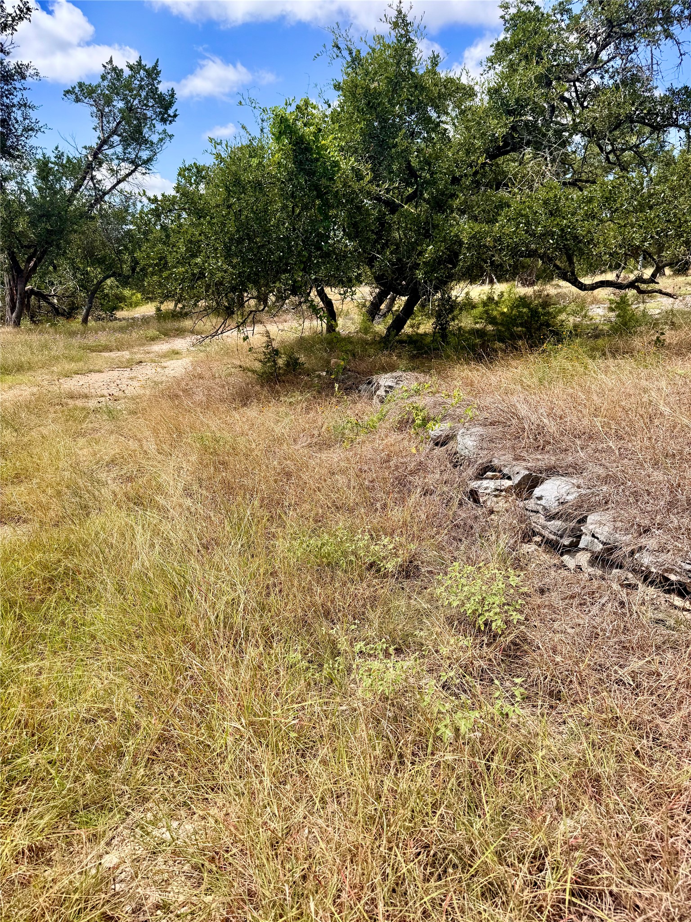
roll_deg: -2.1
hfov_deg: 56.8
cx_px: 346
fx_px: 639
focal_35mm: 24
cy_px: 461
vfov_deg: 71.6
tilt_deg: -15.6
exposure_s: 1/2710
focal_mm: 6.76
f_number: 1.78
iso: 80
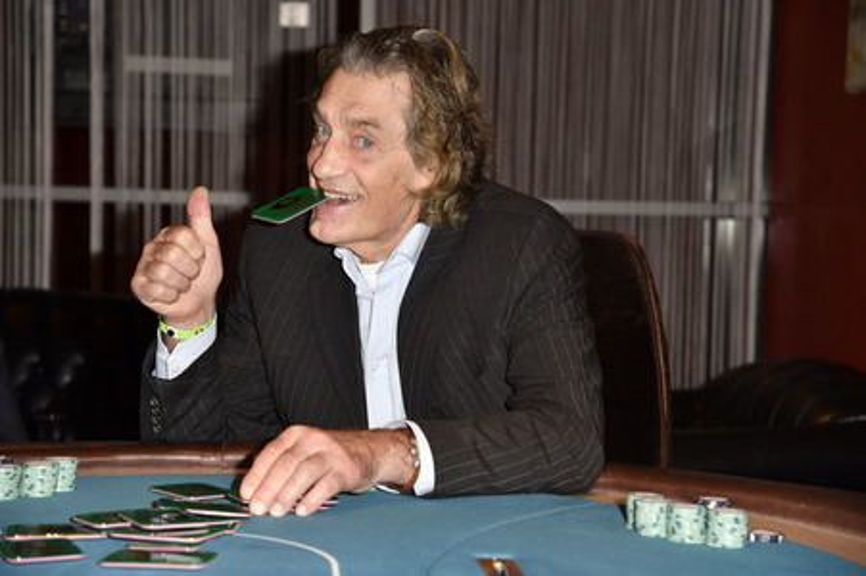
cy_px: 288
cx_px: 433
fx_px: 1971
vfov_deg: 16.6
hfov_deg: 24.8
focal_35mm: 82
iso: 500
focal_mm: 82
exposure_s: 1/100
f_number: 5.6
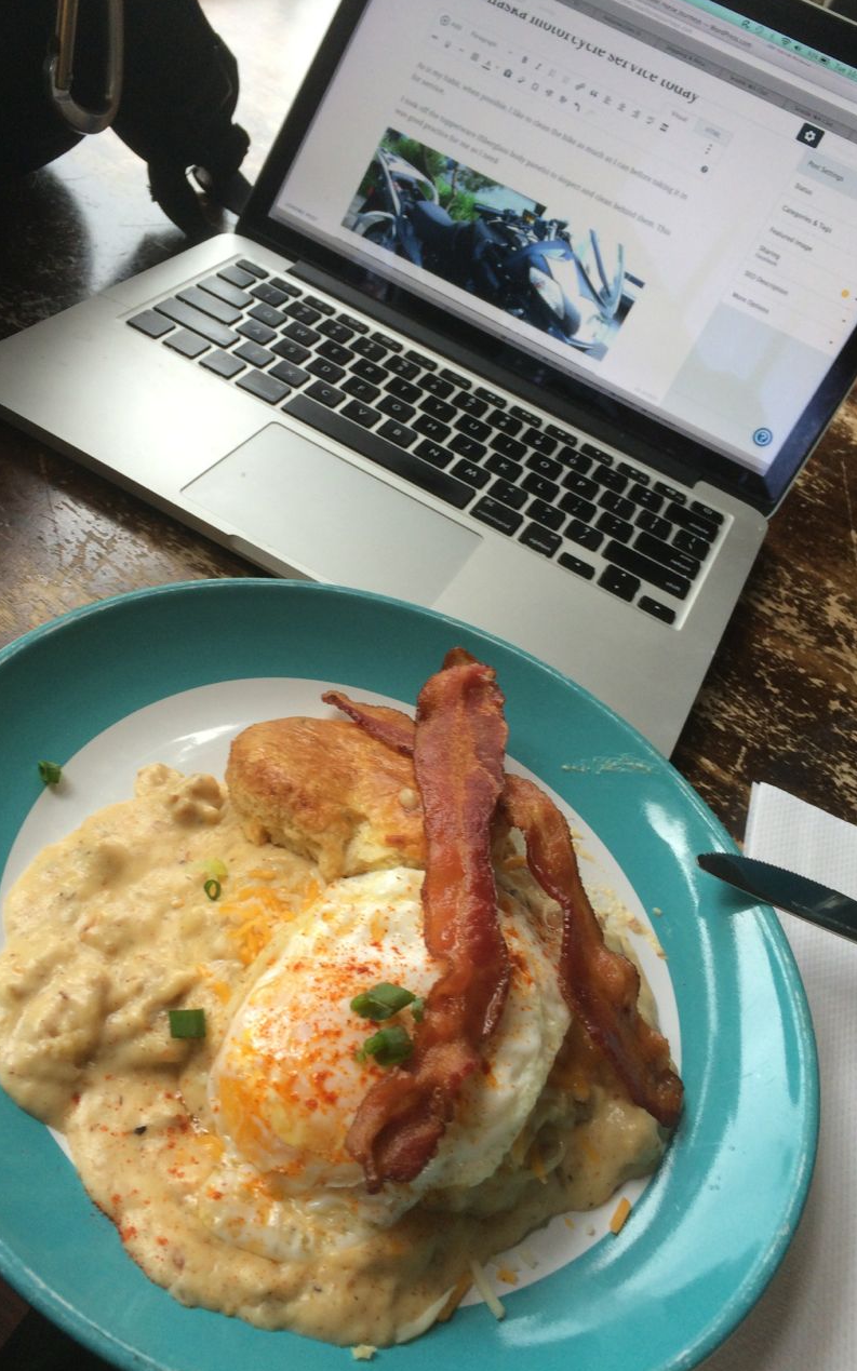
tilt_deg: -42.3
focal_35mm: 31
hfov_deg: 40.5
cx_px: 375
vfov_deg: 61.2
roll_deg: -22.1
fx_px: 1159
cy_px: 683
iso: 64
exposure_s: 1/120
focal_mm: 4.15
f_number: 2.2
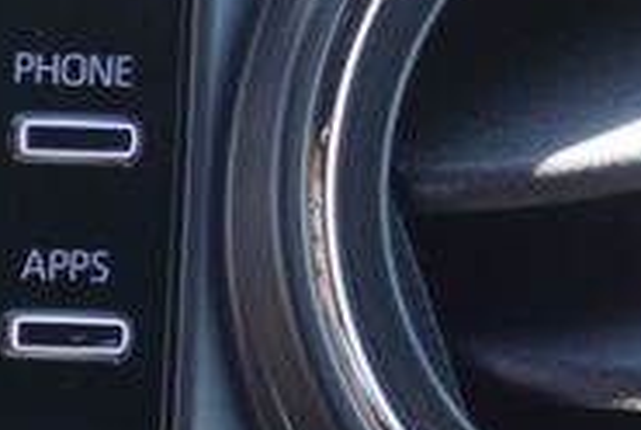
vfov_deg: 8.3
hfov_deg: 10.1
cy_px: 409
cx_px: -1078
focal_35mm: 166
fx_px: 2960
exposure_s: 1/60
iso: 100
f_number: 4
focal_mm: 20
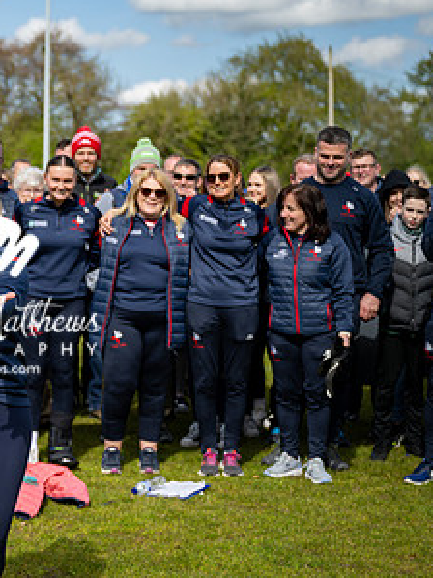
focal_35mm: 97
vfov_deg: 20.2
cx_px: -31
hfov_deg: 14.9
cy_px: 289
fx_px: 1619
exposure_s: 1/1600
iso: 100
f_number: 2.8
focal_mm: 52
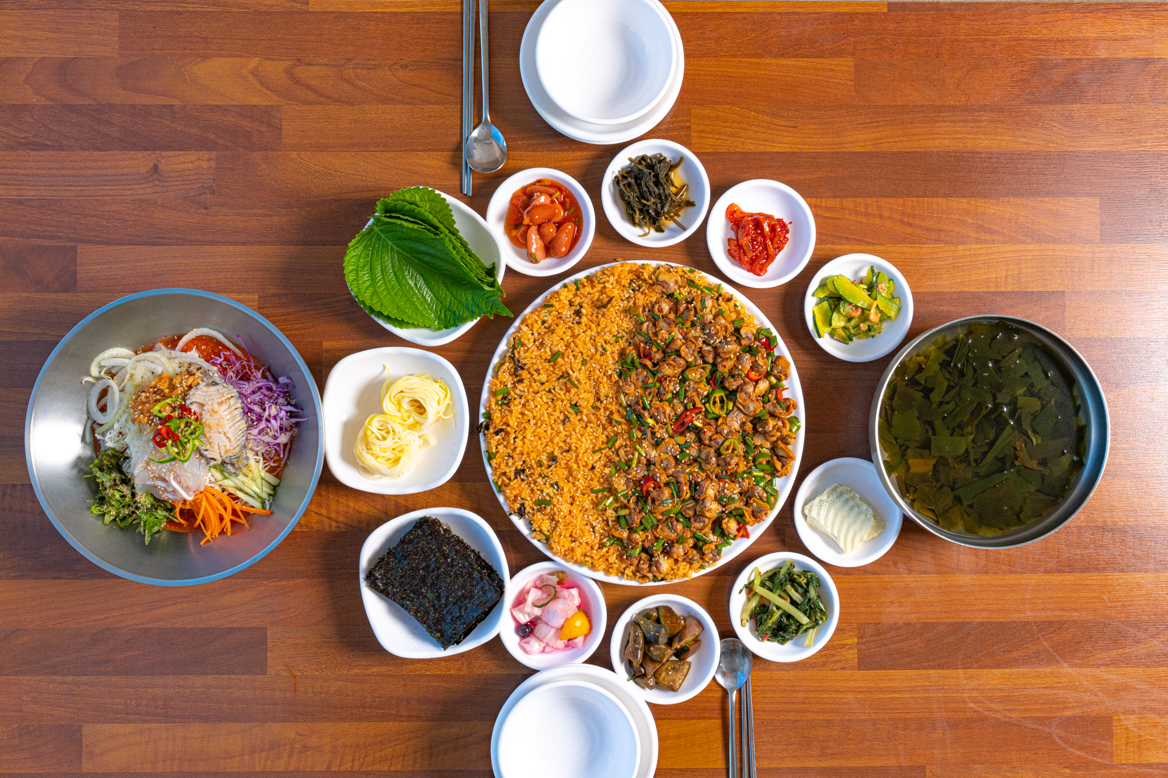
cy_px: 373
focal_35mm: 35
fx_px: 1149
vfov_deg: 37.4
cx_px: 608
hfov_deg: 53.9
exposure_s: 1/160
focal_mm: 34
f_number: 13
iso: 400
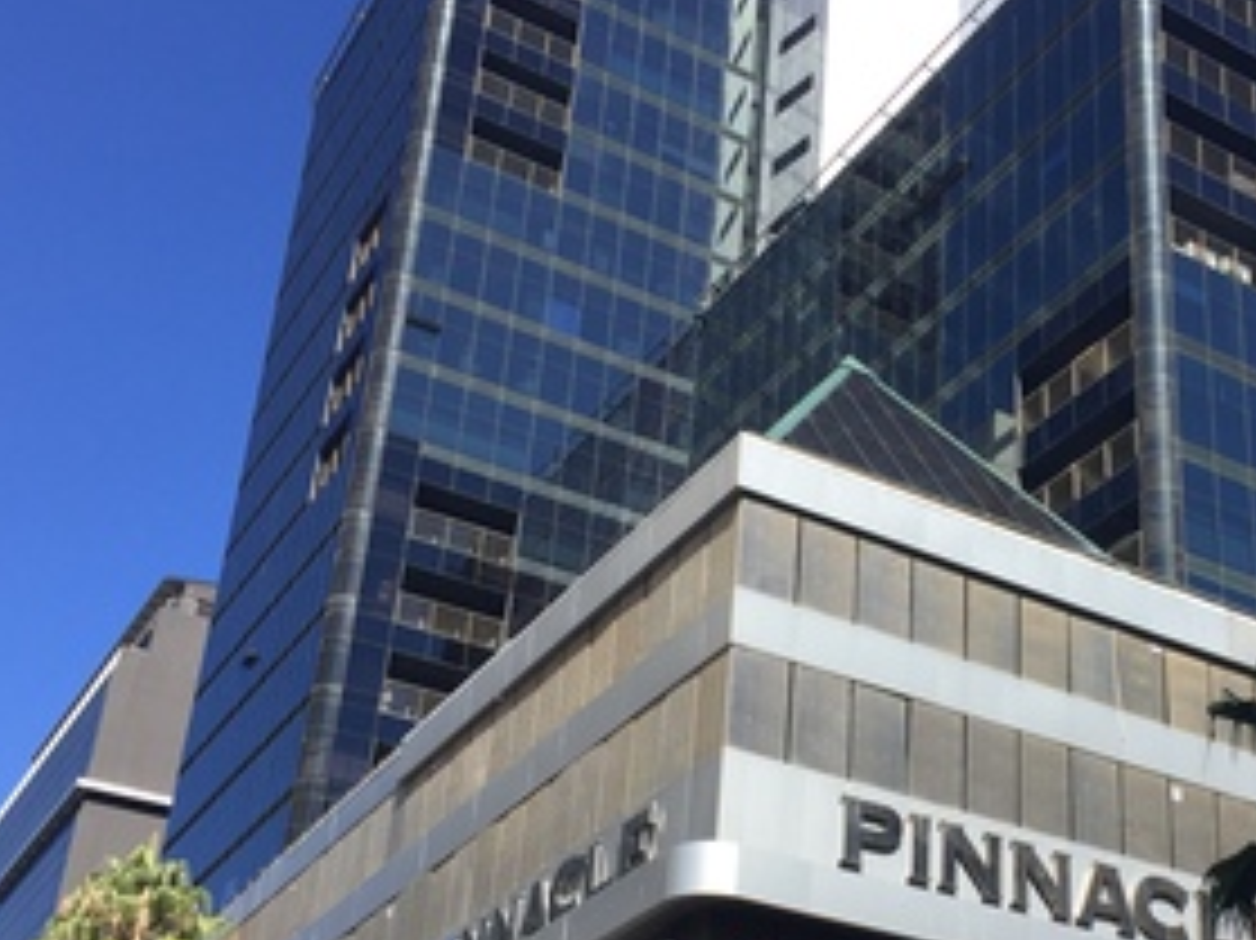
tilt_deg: +26.6
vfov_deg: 27.8
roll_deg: -0.6
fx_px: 1886
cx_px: 941
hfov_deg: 36.0
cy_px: 650
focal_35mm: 52
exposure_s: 1/1319
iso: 32
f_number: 2.2
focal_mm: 4.15
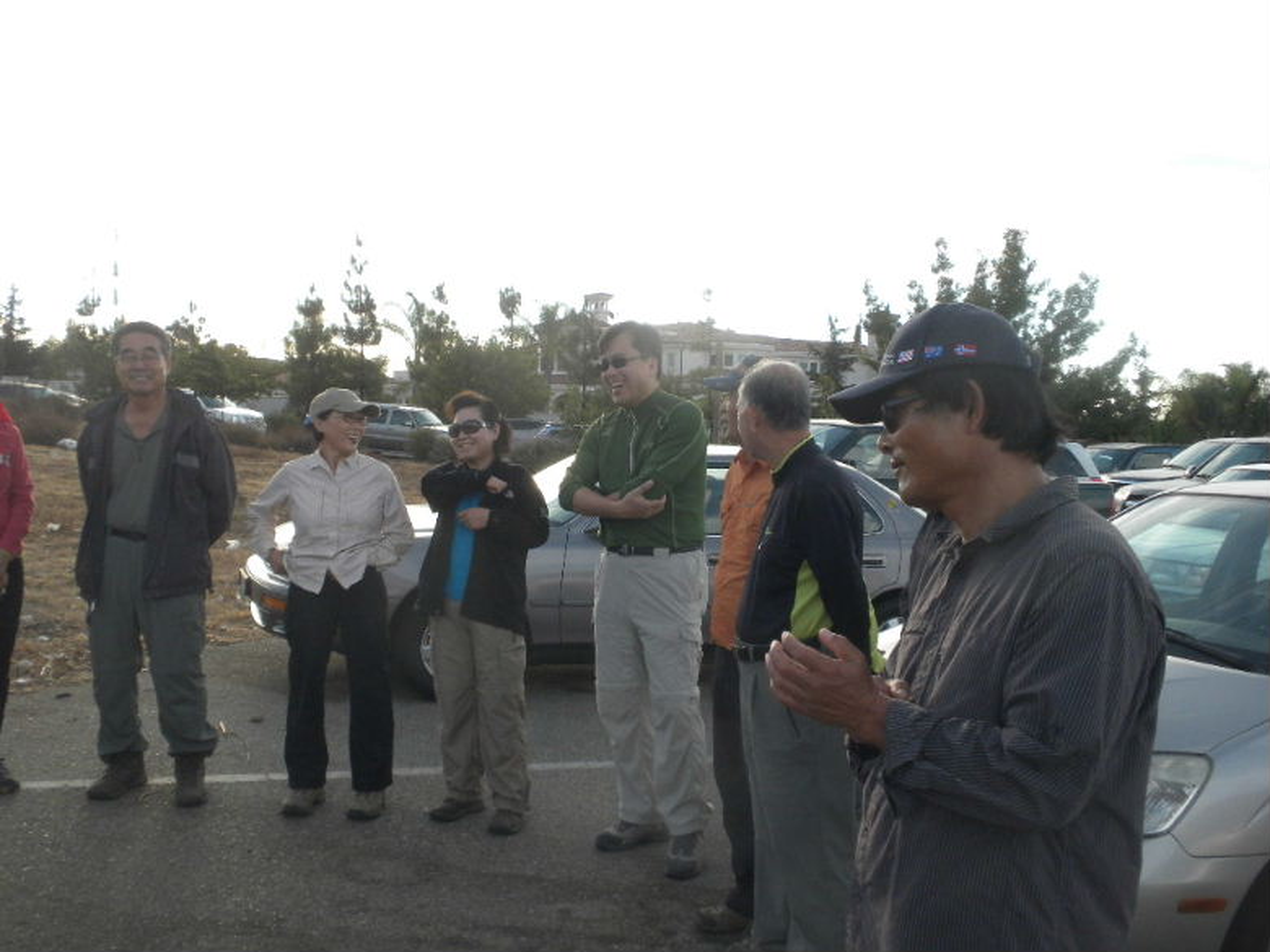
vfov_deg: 38.7
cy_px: 476
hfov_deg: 50.1
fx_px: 1357
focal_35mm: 37
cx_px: 635
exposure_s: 1/99.3
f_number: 10
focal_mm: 6.6
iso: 200
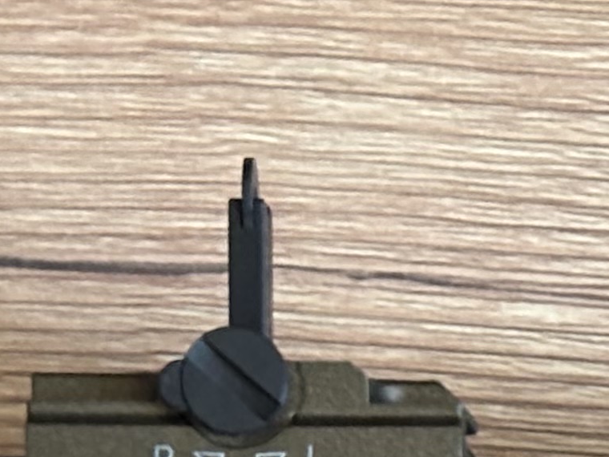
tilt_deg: -86.2
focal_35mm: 276
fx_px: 4856
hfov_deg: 7.1
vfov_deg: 5.2
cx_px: 907
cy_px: 1175
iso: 320
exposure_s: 1/36
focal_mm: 5.96
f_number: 1.6
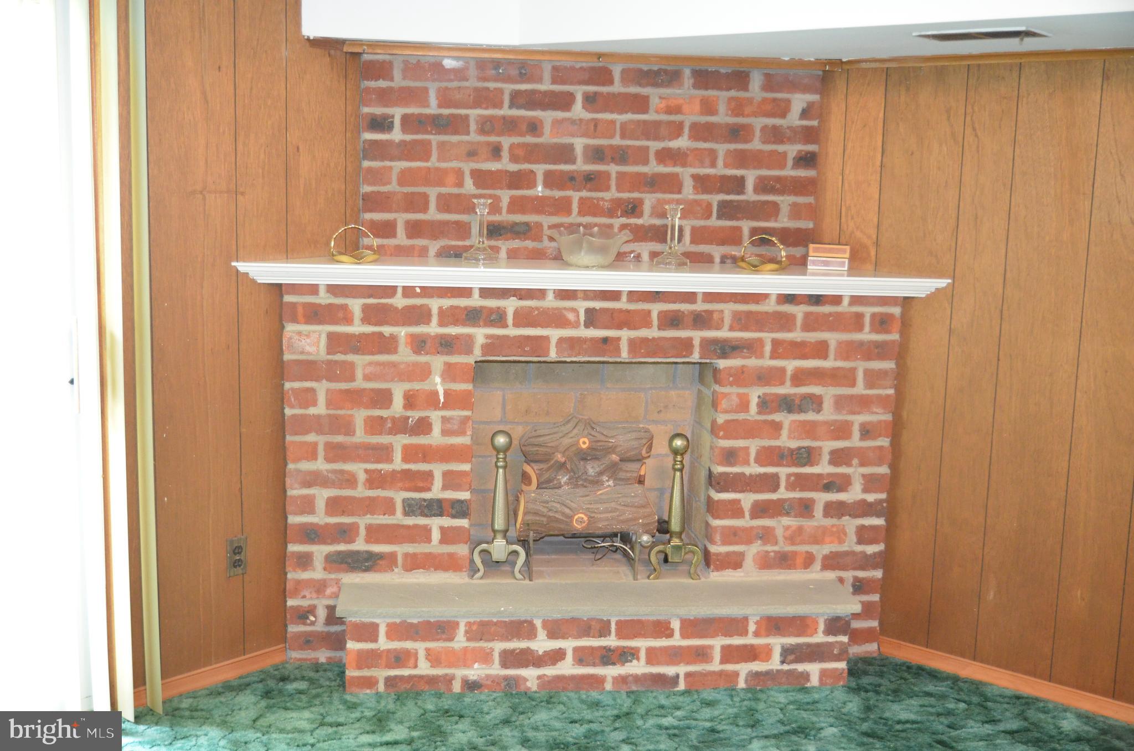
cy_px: 376
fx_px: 1179
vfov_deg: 35.3
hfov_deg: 51.4
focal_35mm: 38
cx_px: 567
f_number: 2.8
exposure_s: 1/60
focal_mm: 25
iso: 2500
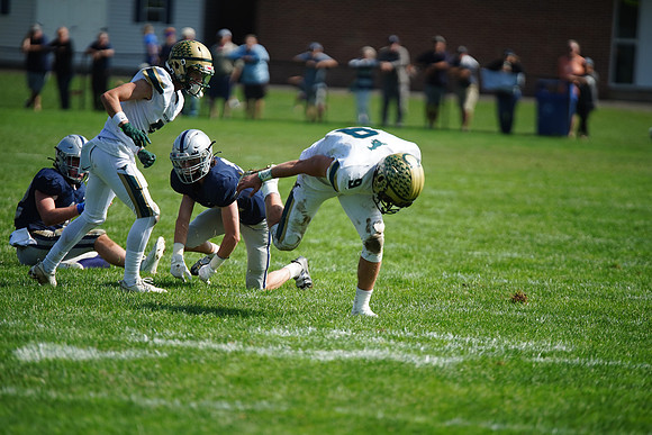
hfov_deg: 6.9
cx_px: 326
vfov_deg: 4.6
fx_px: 5434
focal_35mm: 300
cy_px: 218
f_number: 2.8
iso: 400
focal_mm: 300
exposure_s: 1/4000
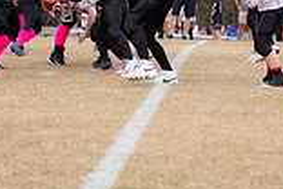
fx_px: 2052
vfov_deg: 5.3
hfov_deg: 7.9
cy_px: -2
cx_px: 167
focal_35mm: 261
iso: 1250
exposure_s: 1/640
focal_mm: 70
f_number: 4
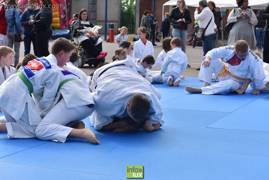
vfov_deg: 18.2
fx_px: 560
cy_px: 90
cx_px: 134
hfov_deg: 27.0
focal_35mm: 75
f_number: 6.3
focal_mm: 50
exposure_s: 1/500
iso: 100
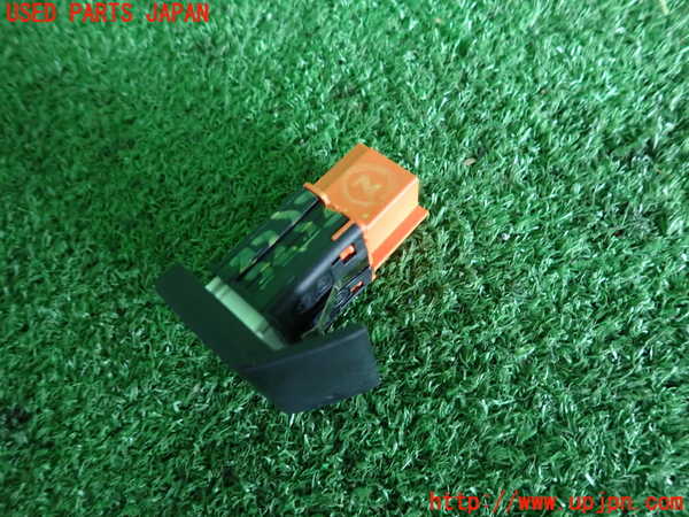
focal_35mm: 25
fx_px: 498
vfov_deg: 54.9
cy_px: 258
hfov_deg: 69.4
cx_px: 344
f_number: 2
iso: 800
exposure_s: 1/20
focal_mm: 4.5
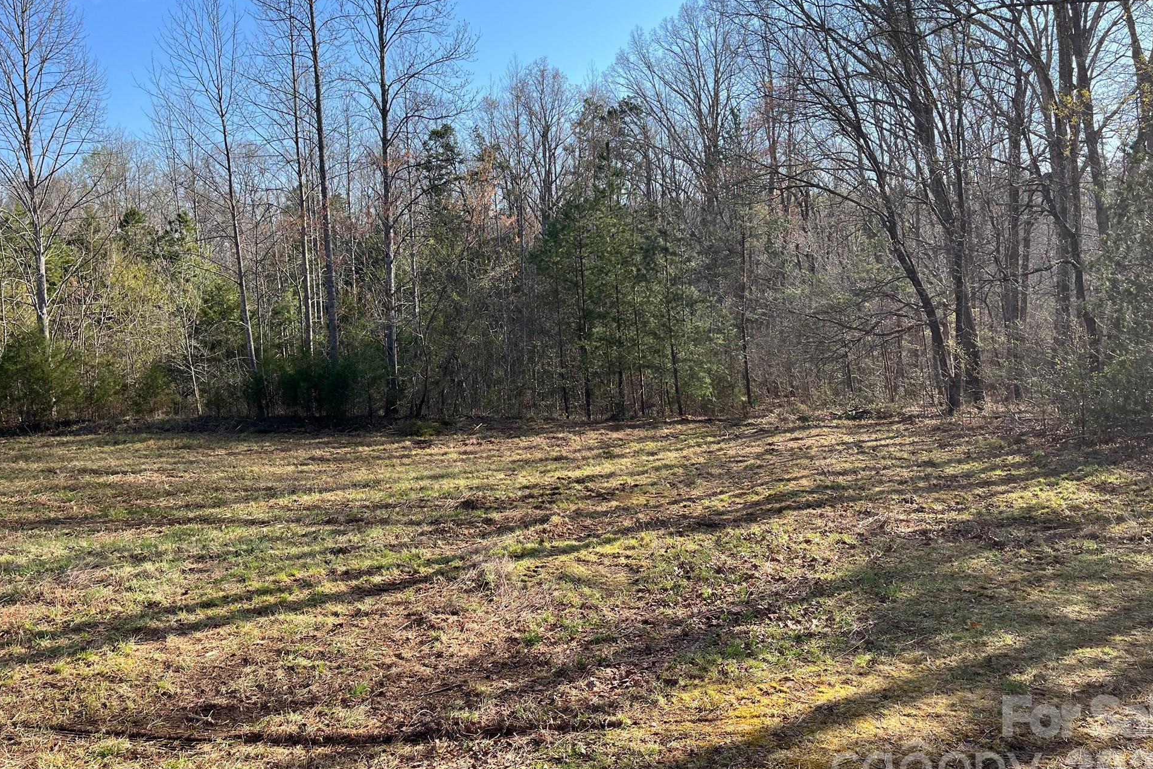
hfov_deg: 63.7
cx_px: 576
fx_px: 929
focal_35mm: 29
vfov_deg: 44.9
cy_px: 350
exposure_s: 1/1517
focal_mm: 5.1
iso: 50
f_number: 1.6
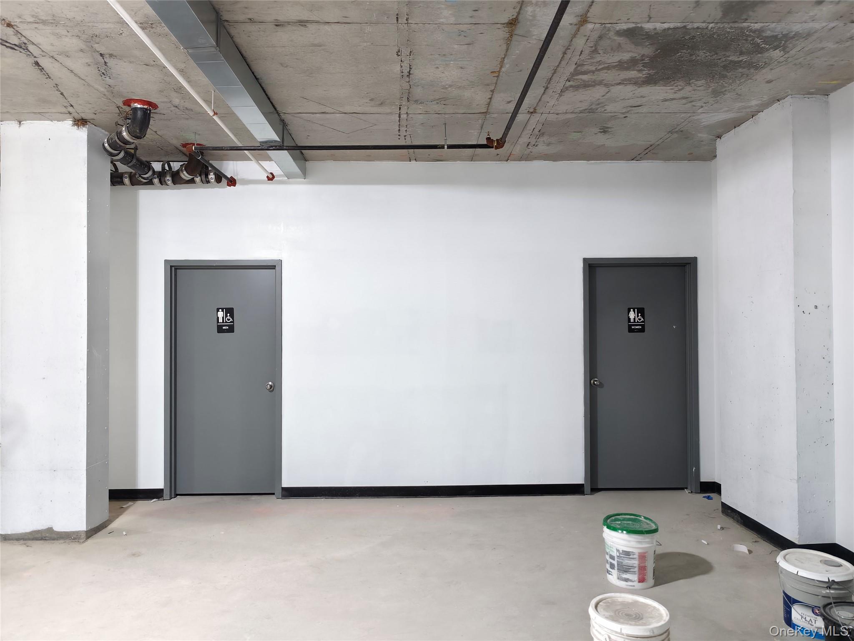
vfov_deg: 58.9
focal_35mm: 23
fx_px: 567
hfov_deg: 73.9
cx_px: 427
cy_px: 320
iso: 1021
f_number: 1.57
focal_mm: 5.6
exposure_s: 1/40
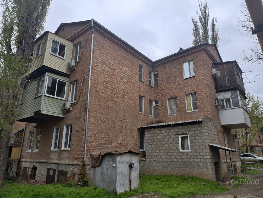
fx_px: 175
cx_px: 132
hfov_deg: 73.9
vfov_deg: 58.9
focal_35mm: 23
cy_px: 99
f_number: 1.57
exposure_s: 1/585
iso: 72
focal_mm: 6.54
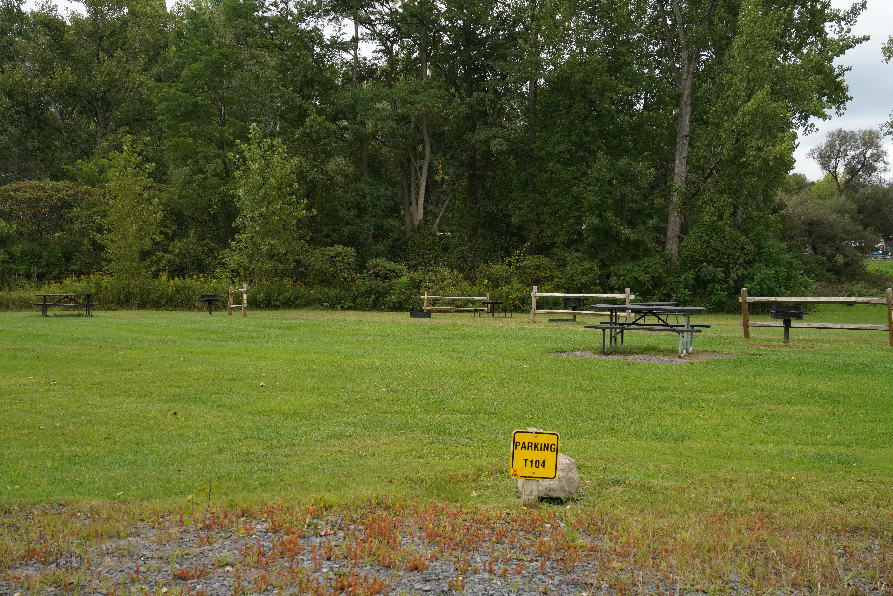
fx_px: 1092
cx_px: 446
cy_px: 298
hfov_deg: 44.5
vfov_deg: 30.5
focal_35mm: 44
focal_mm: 44
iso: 1600
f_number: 13
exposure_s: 1/500
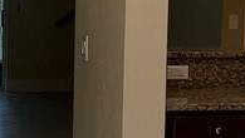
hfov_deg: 14.2
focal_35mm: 149
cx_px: 16
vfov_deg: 8.2
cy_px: 89
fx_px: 969
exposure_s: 1/120
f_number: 1.5
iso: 50
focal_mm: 5.7
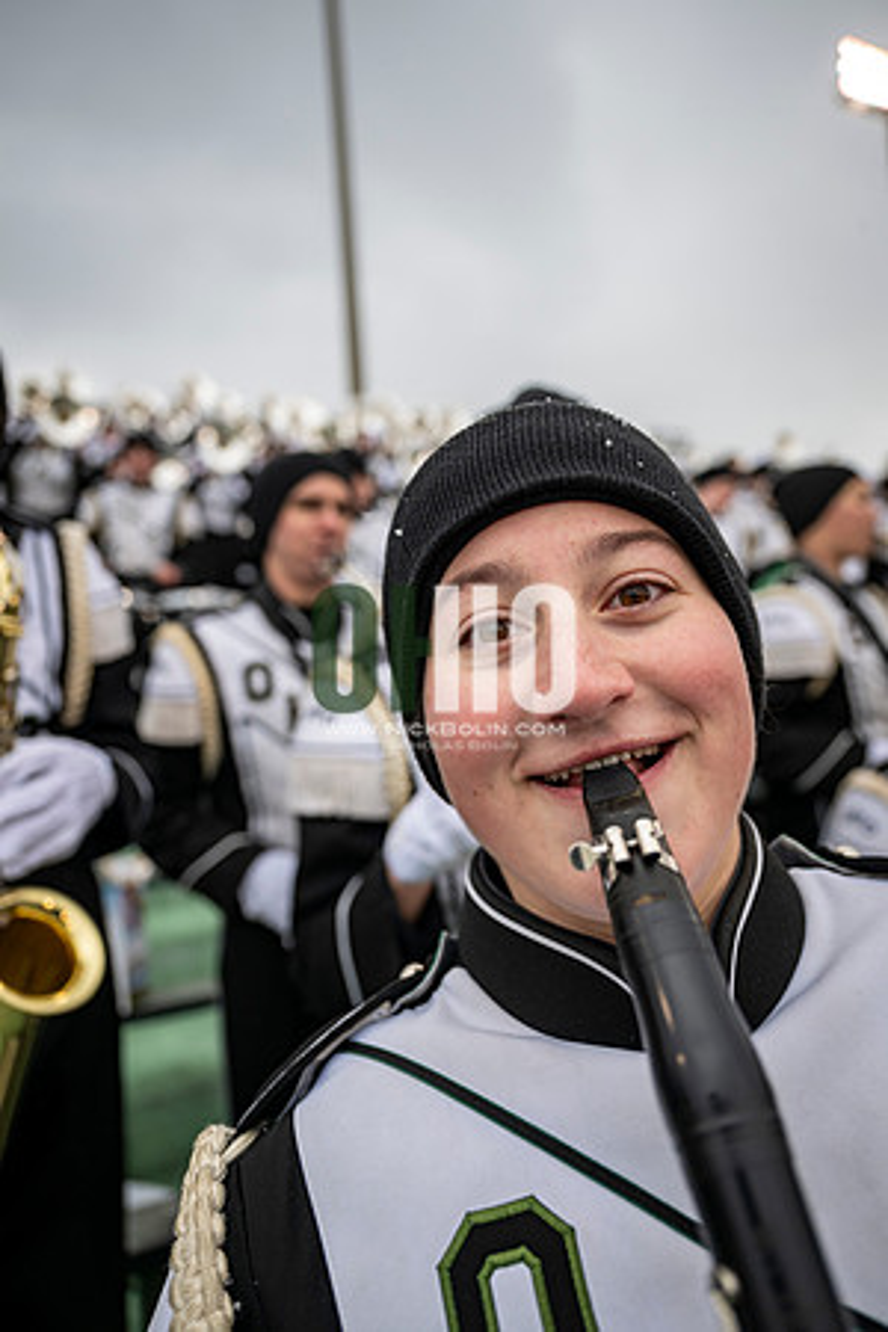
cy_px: 666
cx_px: 444
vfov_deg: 73.7
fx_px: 888
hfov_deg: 53.1
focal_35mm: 24
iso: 160
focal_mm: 24
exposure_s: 1/500
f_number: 2.8
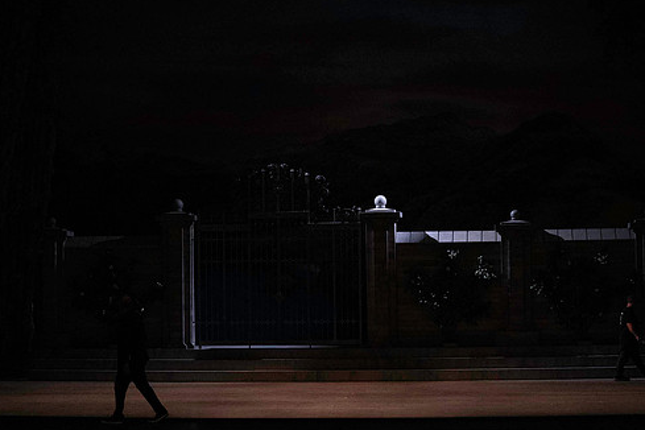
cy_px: 183
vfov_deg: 16.4
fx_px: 1487
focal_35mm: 83
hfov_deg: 24.5
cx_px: 342
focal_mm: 70
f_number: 6.3
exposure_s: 1/320
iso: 16000
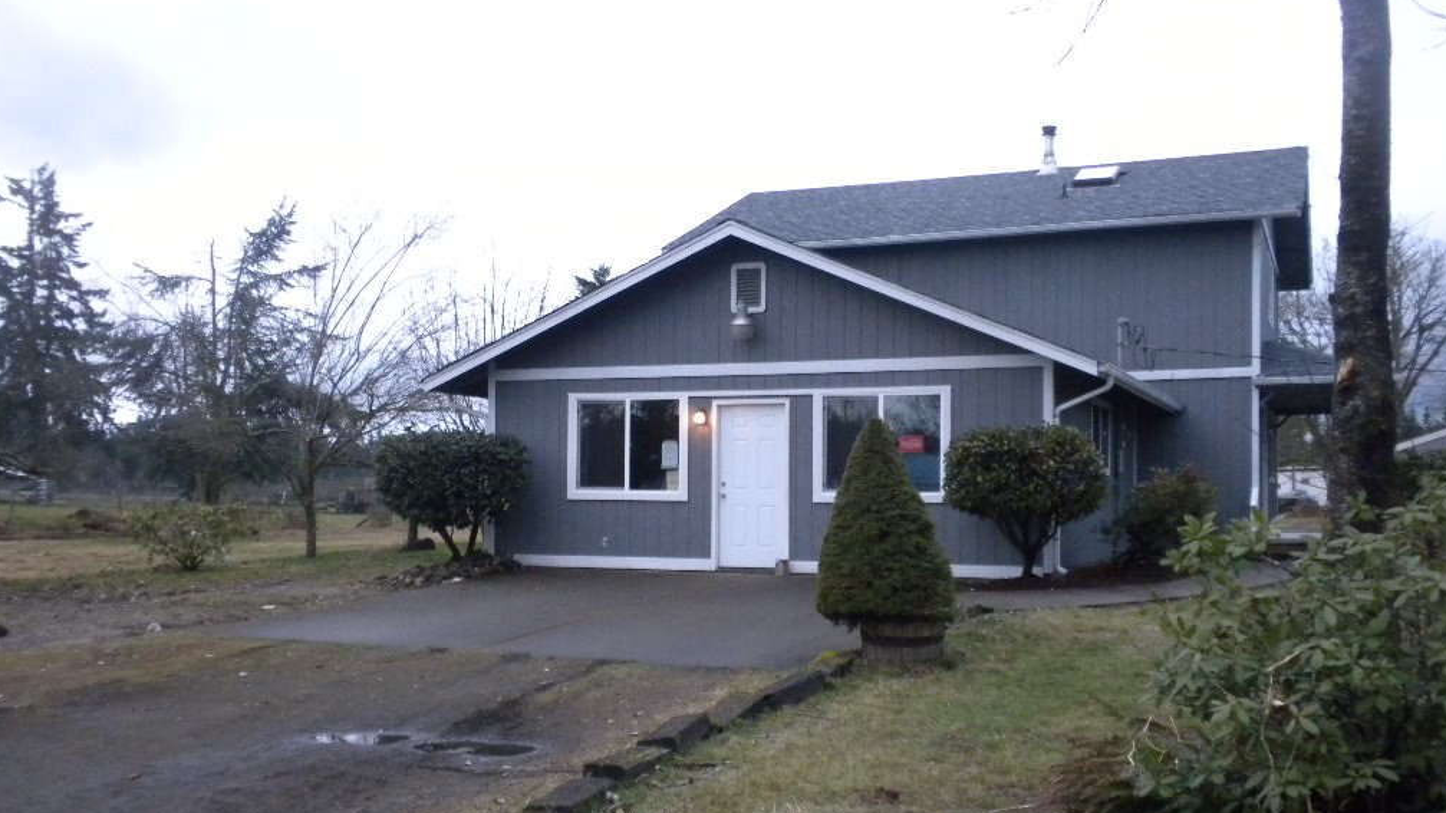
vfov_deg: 28.9
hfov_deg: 49.4
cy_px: 487
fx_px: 1572
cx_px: 729
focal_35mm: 41
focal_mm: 6.6
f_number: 3.5
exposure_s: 1/79.7
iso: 400
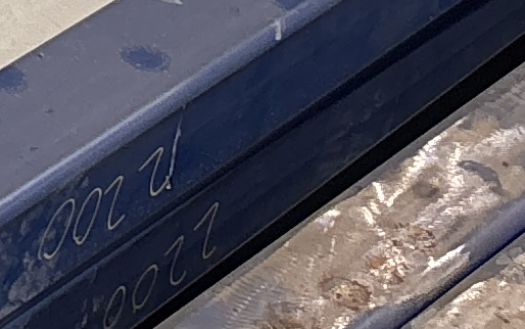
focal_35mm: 216
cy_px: -762
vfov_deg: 5.6
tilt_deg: -18.7
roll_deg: -3.1
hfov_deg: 8.8
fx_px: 3093
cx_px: -734
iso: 125
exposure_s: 1/50
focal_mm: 5.96
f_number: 1.6
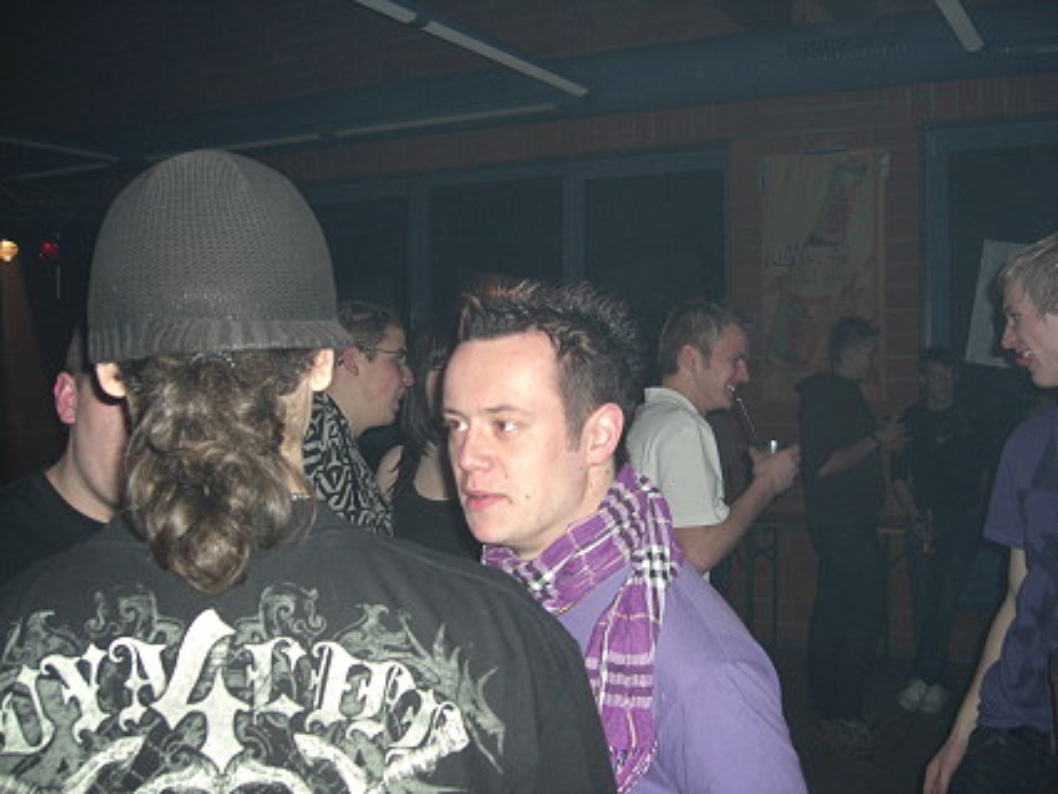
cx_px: 529
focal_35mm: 38
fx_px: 1162
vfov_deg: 37.7
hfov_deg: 49.0
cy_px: 397
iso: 200
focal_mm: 7.9
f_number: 2.8
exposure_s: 1/60
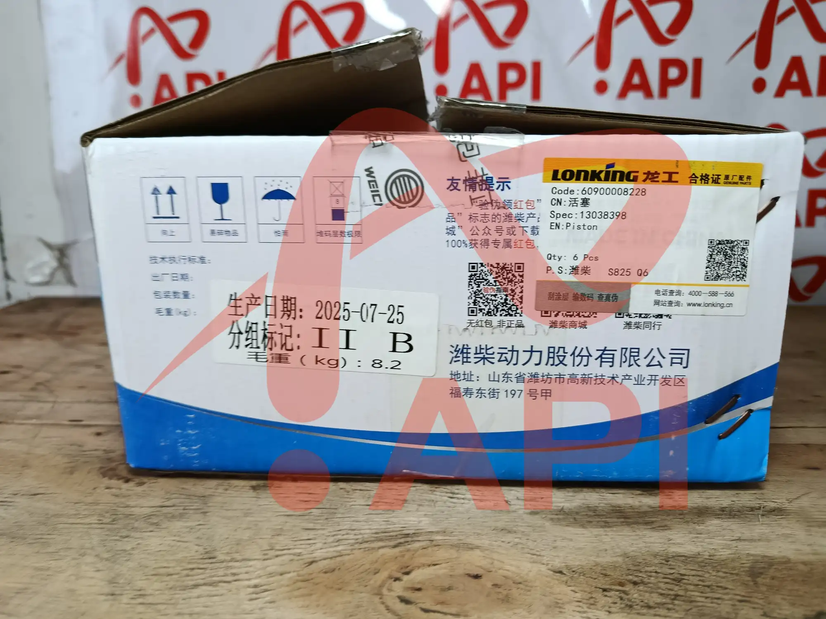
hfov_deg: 71.6
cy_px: 310
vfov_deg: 56.8
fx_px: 573
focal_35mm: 24
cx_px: 413
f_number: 1.7
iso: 68
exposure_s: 1/100
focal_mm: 5.24
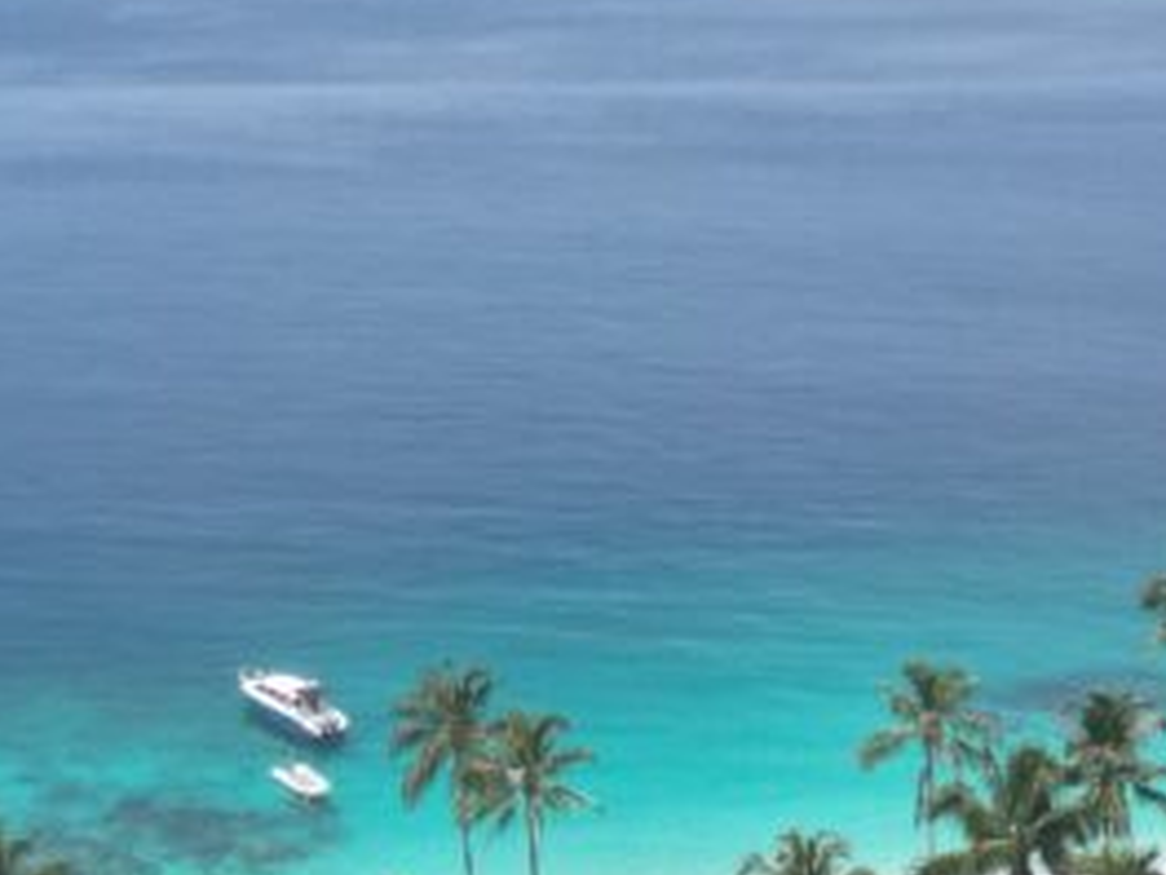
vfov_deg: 15.6
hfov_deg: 20.8
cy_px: 853
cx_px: 238
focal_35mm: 93
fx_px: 3133
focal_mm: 6.72
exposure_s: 1/2500
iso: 100
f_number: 1.7
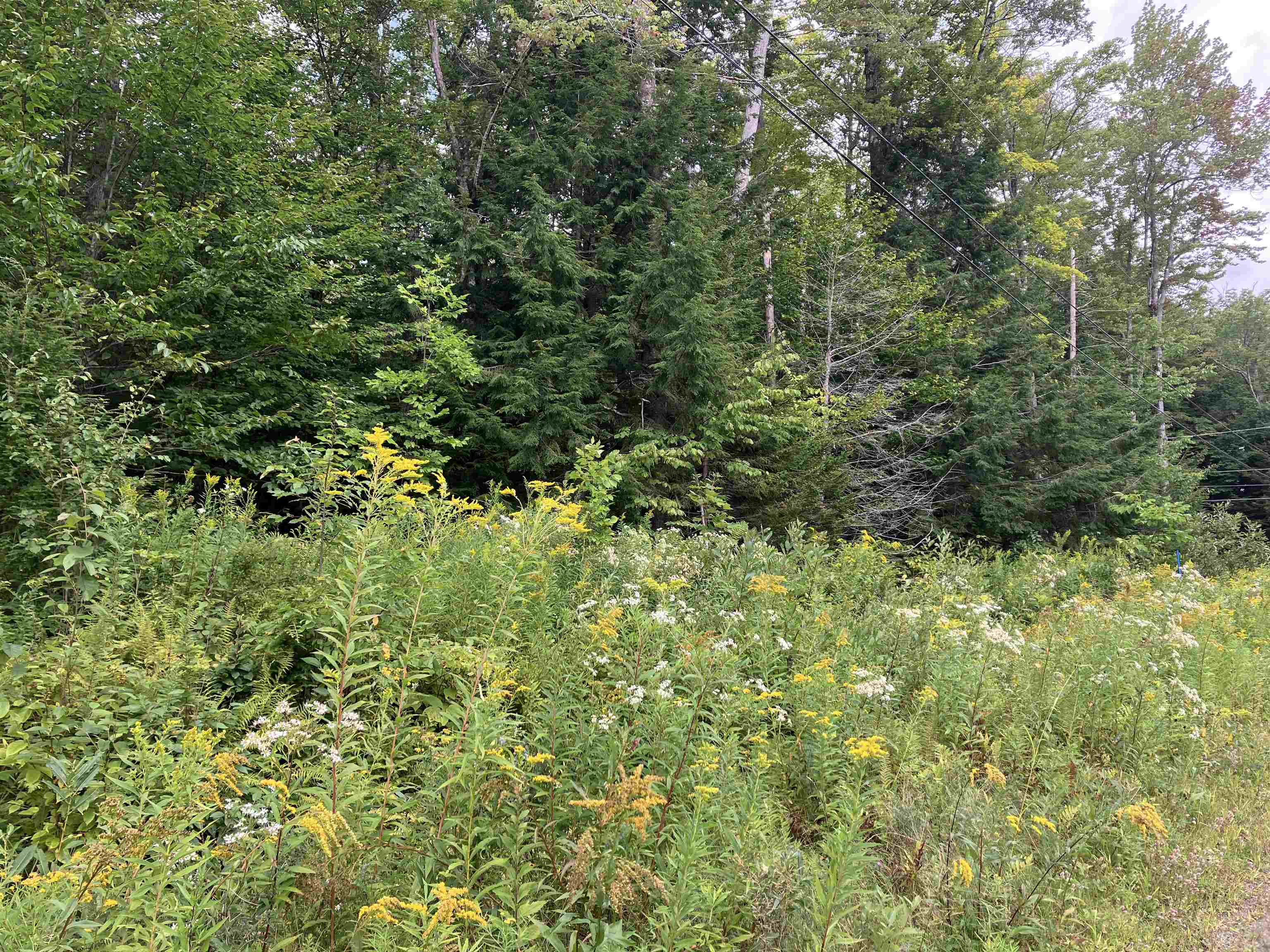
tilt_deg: +9.3
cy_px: 476
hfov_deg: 63.4
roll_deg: +0.5
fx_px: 1027
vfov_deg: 49.7
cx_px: 635
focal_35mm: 28
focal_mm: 3.99
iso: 32
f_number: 1.8
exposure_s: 1/287
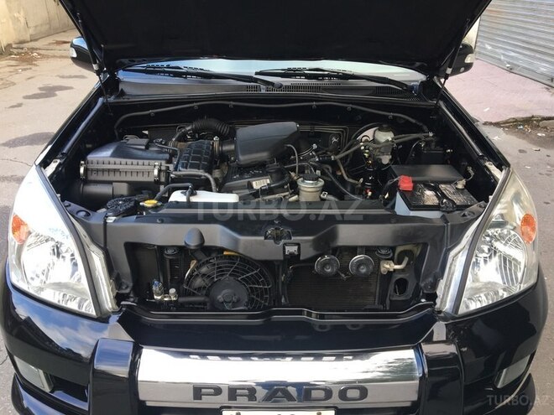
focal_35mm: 29
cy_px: 208
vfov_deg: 48.2
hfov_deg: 61.7
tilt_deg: -25.9
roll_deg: -0.6
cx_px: 277
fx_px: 464
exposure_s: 1/50
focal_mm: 4.15
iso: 32
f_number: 2.2
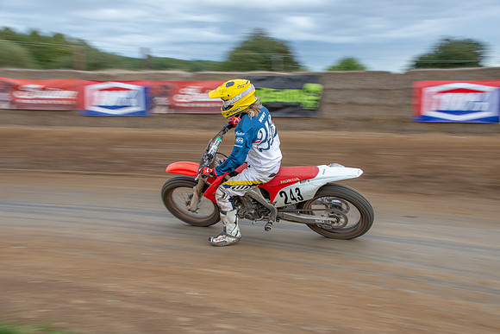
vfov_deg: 30.7
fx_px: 608
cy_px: 167
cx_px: 250
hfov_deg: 44.7
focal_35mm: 44
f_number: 8
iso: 320
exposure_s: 1/100
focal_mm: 28
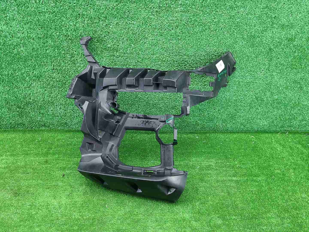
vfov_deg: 53.1
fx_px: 232
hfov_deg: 67.3
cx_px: 154
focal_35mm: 26
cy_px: 116
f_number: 1.8
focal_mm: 5.4
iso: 290
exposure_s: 1/50
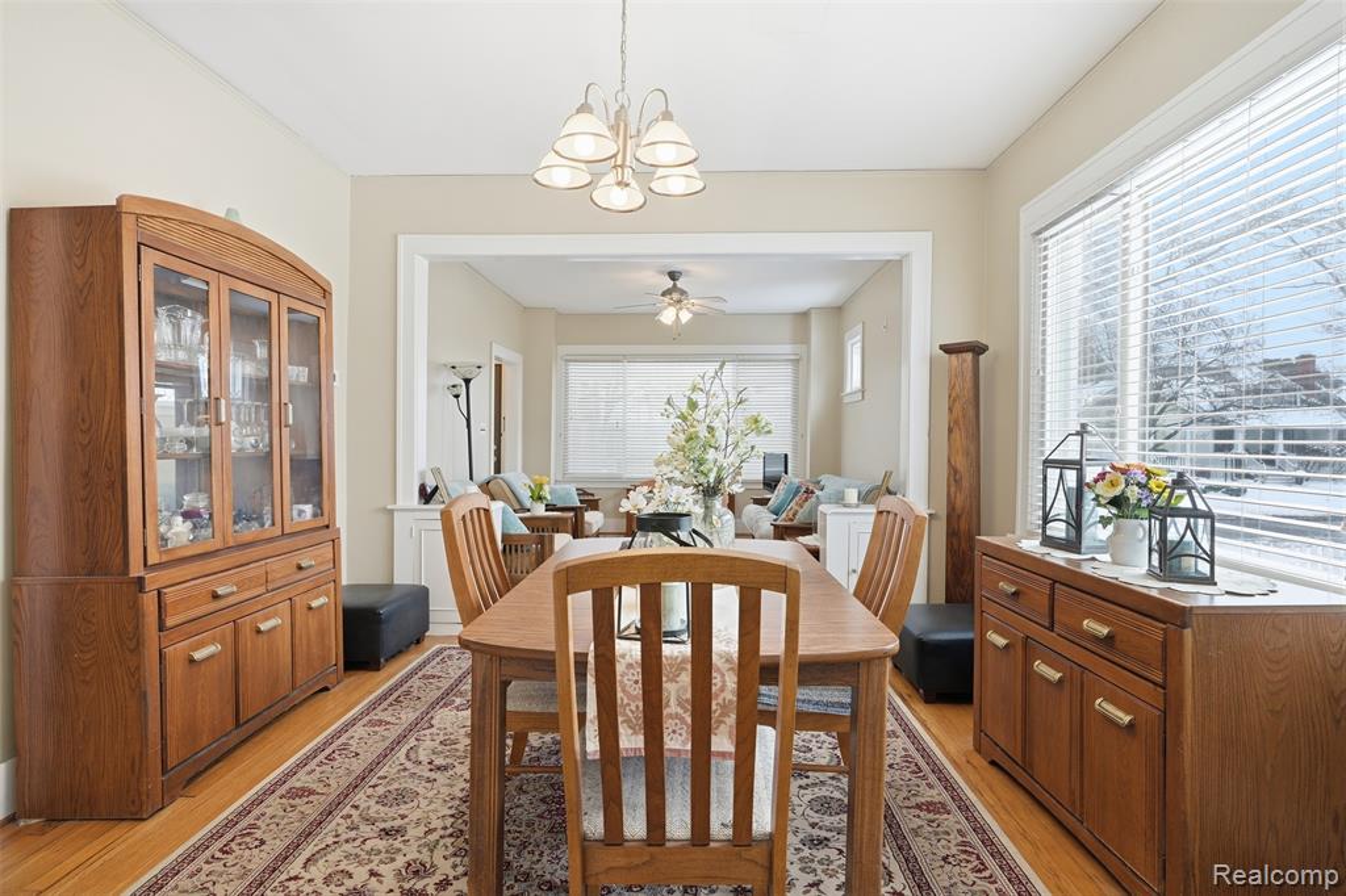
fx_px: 635
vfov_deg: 70.4
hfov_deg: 93.3
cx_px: 673
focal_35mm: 17
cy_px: 448
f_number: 8
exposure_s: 1/400
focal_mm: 17
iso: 400
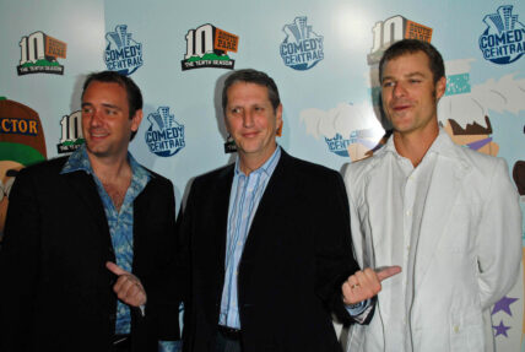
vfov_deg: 34.3
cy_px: 176
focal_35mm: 39
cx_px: 262
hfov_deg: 49.5
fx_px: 570
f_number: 7.1
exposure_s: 1/200
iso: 320
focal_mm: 26
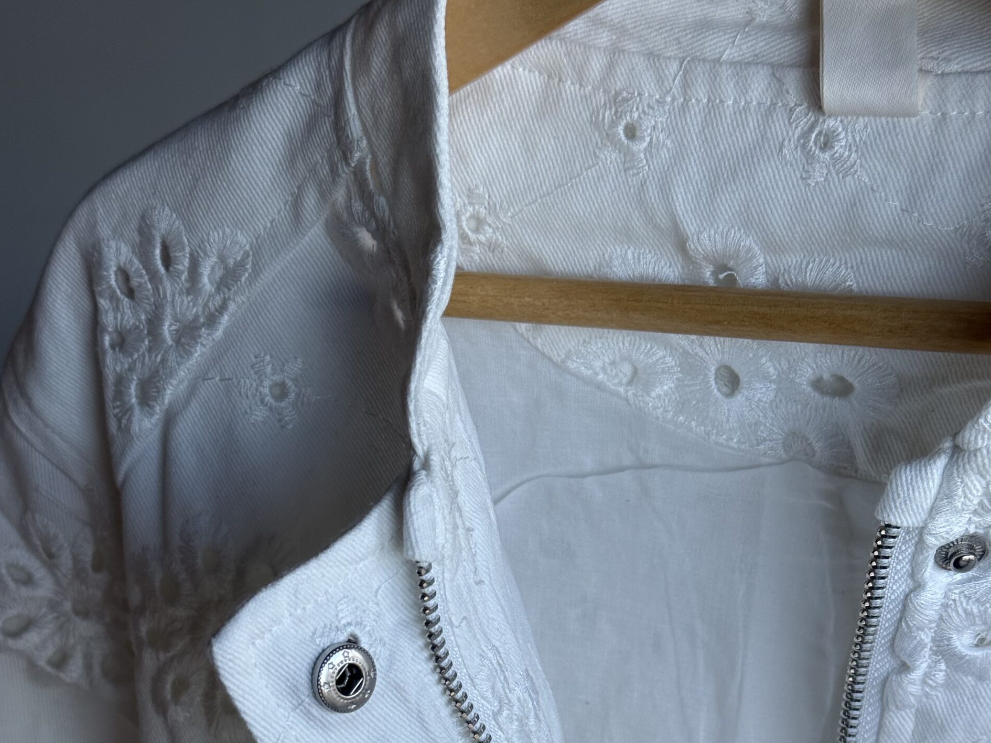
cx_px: 493
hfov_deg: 29.8
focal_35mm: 65
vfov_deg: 22.1
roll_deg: +1.7
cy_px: 662
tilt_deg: -25.6
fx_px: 1861
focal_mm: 6.76
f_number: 1.78
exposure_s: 1/420
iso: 64
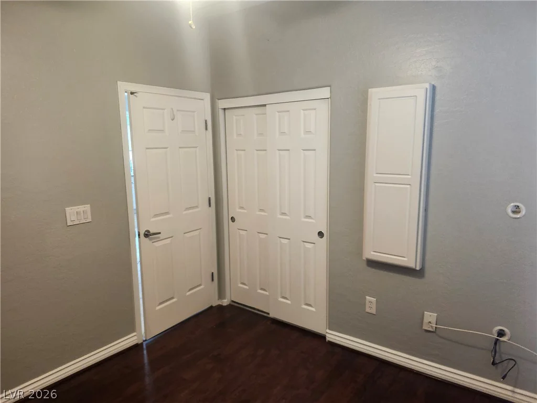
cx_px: 268
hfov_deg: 73.9
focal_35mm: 23
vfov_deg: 58.9
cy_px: 202
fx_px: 357
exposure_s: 1/120
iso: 400
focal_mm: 5.54
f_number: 1.8
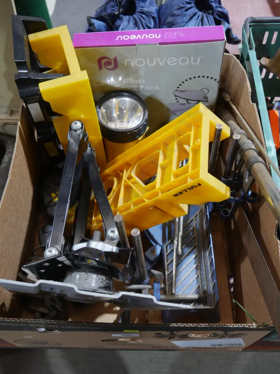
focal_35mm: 32
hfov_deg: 44.2
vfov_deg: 56.8
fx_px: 345
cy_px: 187
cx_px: 140
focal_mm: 16
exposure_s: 1/60
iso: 1000
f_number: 3.6
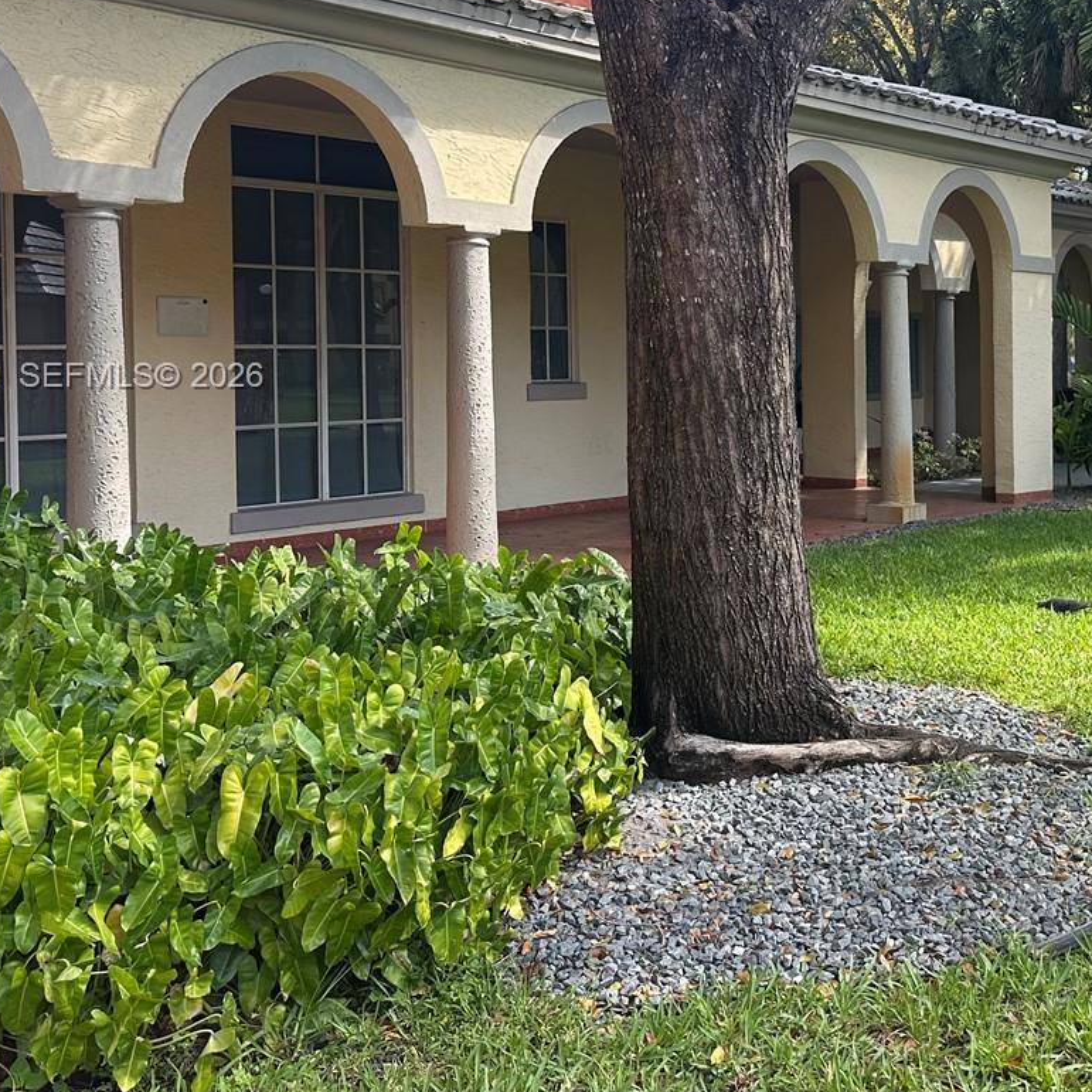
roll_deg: -0.5
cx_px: 956
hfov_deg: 36.3
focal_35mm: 44
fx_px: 1570
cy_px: 378
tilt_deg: -0.6
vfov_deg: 38.0
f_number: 1.78
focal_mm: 6.86
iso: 80
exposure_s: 1/667
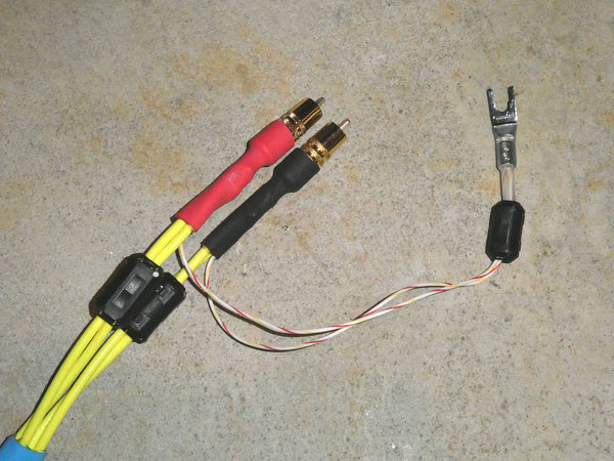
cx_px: 307
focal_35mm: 57
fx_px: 1011
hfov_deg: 33.8
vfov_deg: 25.7
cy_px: 230
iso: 1600
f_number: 5.6
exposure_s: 1/320
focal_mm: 10.3
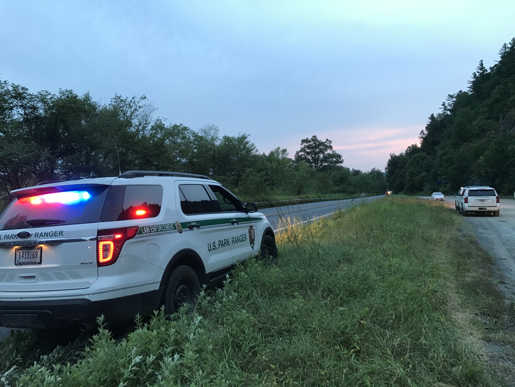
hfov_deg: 63.4
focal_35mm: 28
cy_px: 194
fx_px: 417
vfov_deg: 49.7
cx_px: 258
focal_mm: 3.99
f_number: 1.8
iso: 80
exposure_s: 1/30
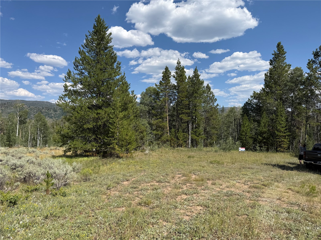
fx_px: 223
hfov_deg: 71.6
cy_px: 120
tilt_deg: +2.1
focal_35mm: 24
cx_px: 160
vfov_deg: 56.8
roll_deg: -1.1
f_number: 1.78
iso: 80
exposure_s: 1/5319
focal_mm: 6.76
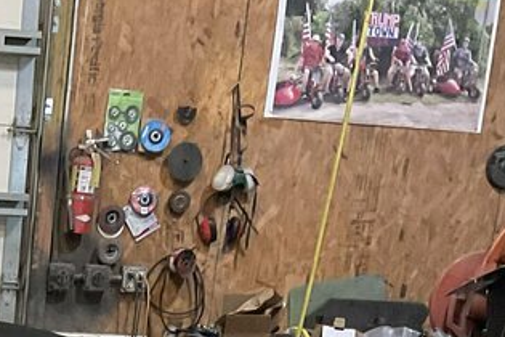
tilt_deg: -16.1
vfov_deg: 10.9
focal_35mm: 115
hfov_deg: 16.9
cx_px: -135
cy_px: 677
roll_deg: -3.8
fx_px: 1613
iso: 100
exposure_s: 1/60
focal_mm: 3
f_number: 1.8
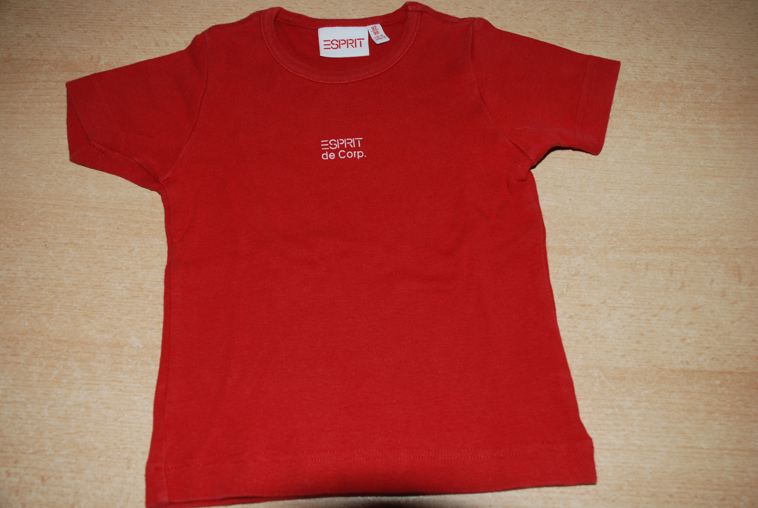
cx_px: 379
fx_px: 696
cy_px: 254
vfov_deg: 40.1
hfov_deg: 57.2
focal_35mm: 33
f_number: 3.8
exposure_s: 1/60
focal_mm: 22
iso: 200
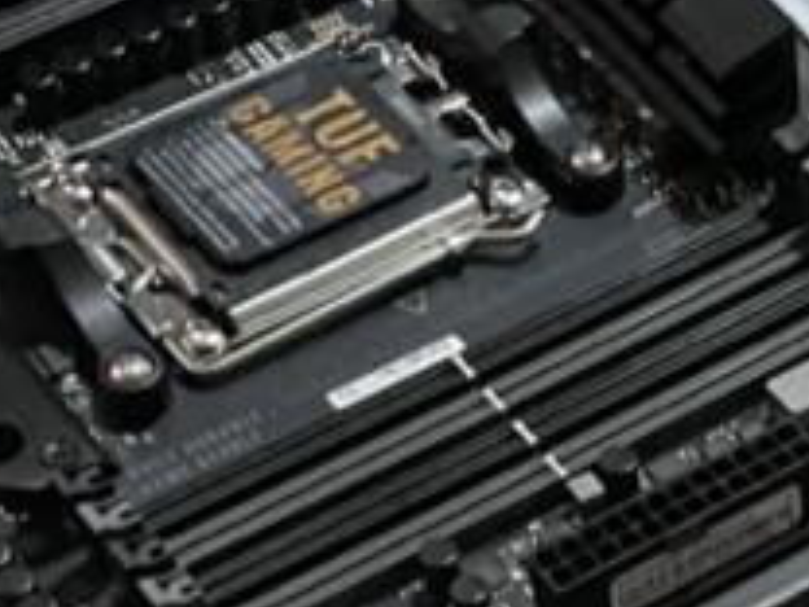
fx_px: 2991
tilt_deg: -58.7
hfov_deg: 14.5
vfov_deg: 10.7
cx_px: 1182
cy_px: 1154
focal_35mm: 128
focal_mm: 4.2
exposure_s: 1/25
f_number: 1.6
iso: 800
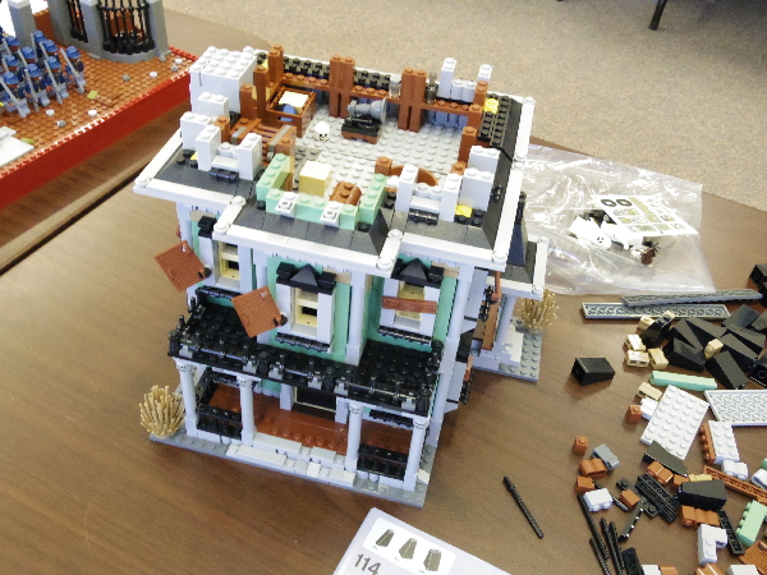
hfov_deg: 52.6
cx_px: 384
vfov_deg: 40.7
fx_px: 776
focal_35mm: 35
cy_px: 288
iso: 1250
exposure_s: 1/60
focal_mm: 6.4
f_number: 4.5
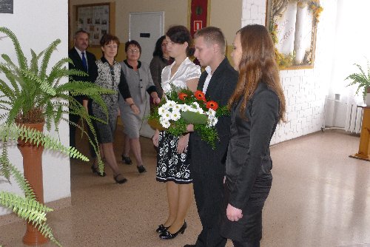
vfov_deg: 33.4
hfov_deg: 48.4
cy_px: 124
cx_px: 185
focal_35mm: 40
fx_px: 411
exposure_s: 1/60
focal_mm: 8.5
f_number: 2.5
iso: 400
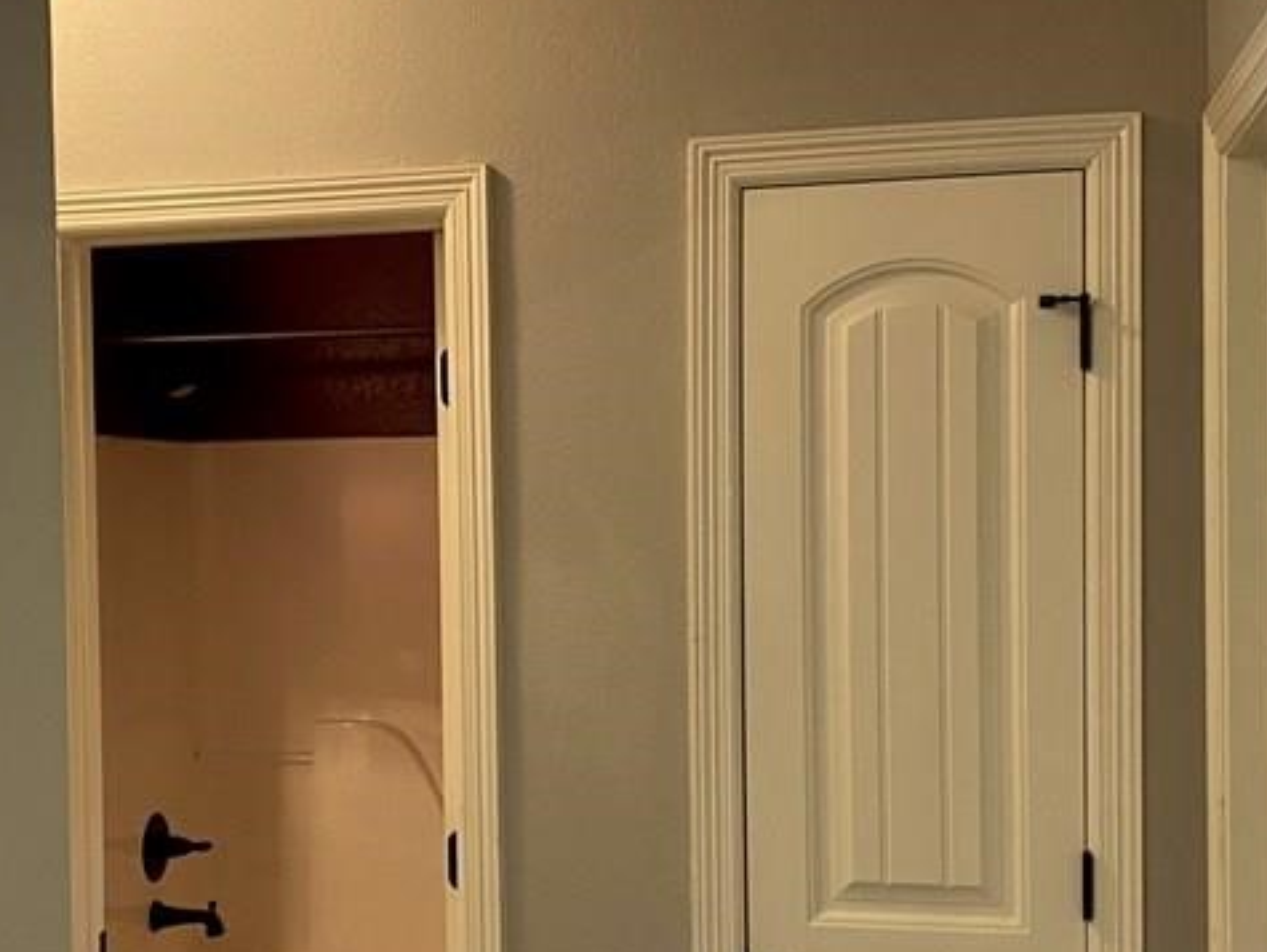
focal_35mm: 56
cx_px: 443
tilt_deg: -1.1
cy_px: 603
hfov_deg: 34.1
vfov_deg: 26.0
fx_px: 2051
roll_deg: +0.4
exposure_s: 1/60
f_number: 1.8
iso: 400
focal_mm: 4.25
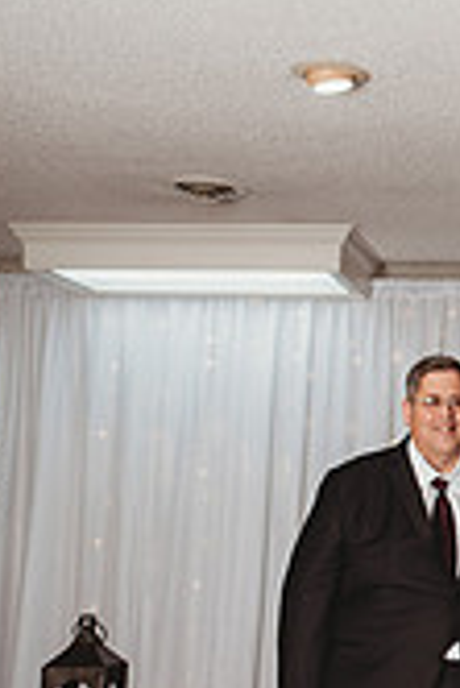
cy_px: 344
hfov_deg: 19.4
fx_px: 1243
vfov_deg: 30.9
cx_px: 597
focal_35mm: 65
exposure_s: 1/160
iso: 100
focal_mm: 24
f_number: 2.8
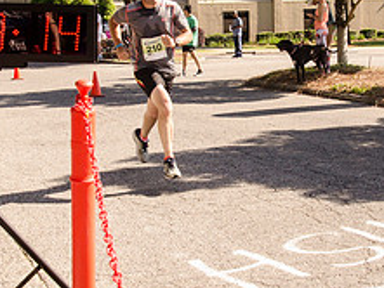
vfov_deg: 21.6
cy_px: 106
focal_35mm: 68
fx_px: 755
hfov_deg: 28.4
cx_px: 250
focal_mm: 18
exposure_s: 1/1600
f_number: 5
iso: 640
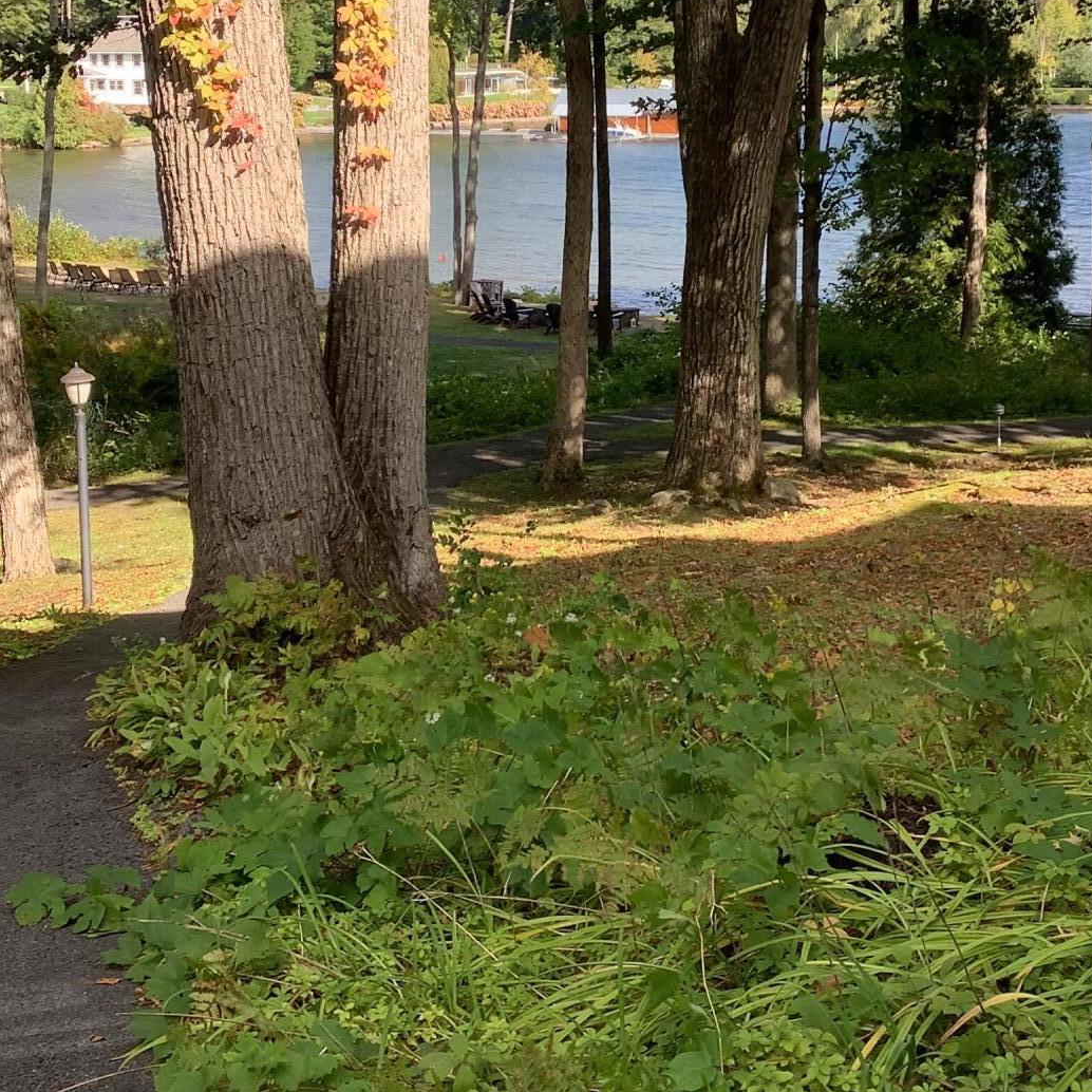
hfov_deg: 32.2
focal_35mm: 53
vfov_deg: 31.9
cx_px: 548
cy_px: 364
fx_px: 1892
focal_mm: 3.3
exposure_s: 1/205
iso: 25
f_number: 2.4
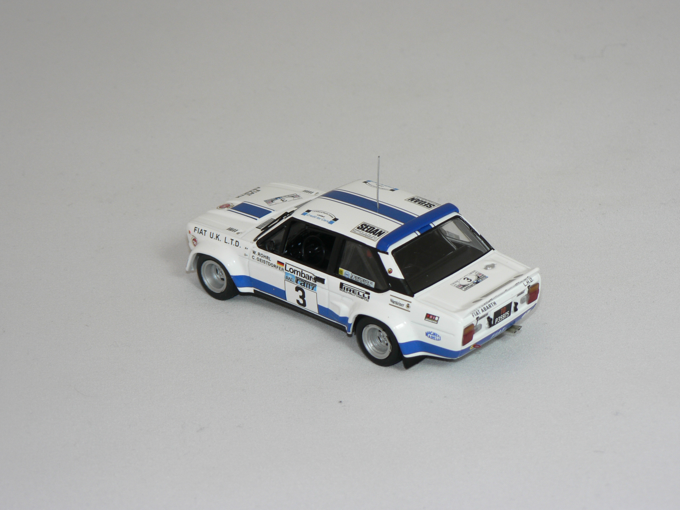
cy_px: 255
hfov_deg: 20.7
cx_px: 340
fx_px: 1866
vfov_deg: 15.6
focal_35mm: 95
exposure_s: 1/100
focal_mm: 15.8
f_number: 3.6
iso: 80
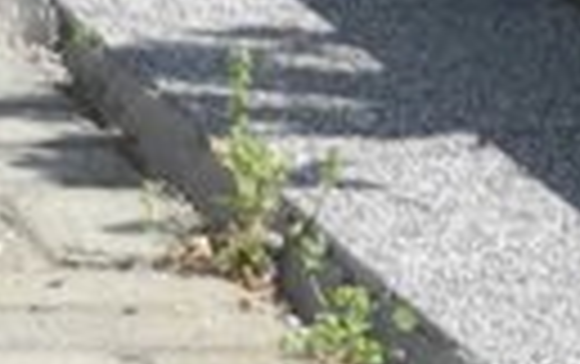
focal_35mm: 558
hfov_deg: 3.7
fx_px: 8832
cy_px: 476
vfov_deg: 2.4
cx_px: -940
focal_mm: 18.1
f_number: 4
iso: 100
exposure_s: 1/400
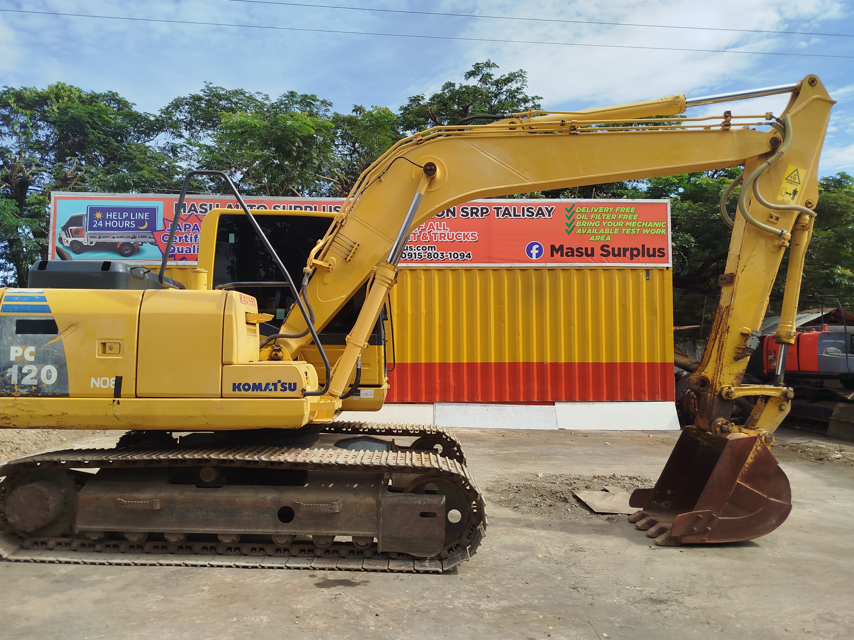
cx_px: 401
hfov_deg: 67.2
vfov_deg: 53.1
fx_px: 641
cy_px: 312
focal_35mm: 26
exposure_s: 1/1347
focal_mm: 5.31
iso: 50
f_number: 1.7
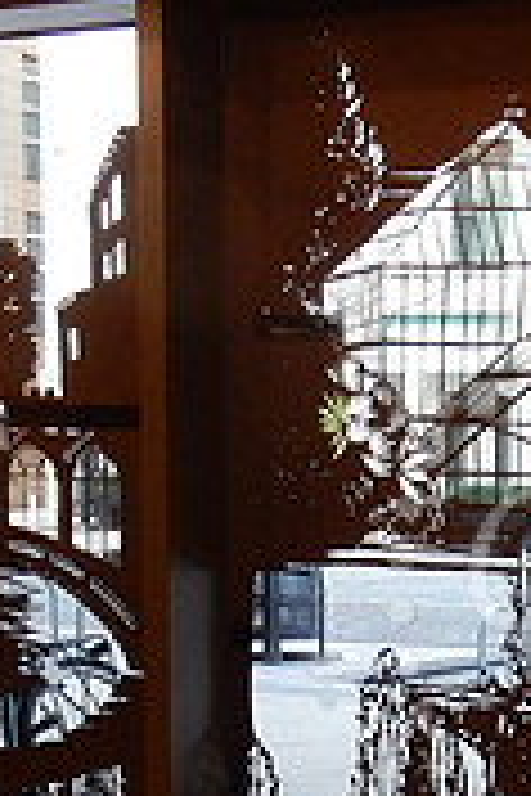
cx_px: 819
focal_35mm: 85
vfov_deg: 23.7
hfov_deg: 14.8
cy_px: 582
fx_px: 1880
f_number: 3.7
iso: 360
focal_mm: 4.5
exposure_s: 1/30
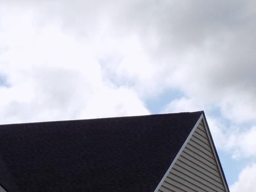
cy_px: 250
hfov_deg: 11.5
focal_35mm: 168
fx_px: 1243
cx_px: -64
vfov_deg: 8.7
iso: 80
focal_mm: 8.1
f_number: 3.7
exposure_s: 1/1500
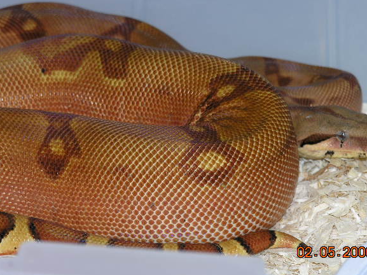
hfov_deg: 8.5
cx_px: 197
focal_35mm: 232
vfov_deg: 6.4
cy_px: 131
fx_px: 2458
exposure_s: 1/120
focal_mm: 53.3
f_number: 4.2
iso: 50
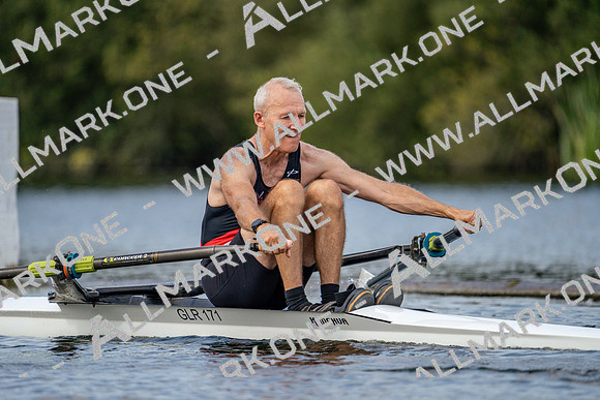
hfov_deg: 3.4
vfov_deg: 2.3
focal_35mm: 600
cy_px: 200
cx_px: 300
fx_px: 10002
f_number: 6.3
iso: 500
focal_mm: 600
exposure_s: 1/1600
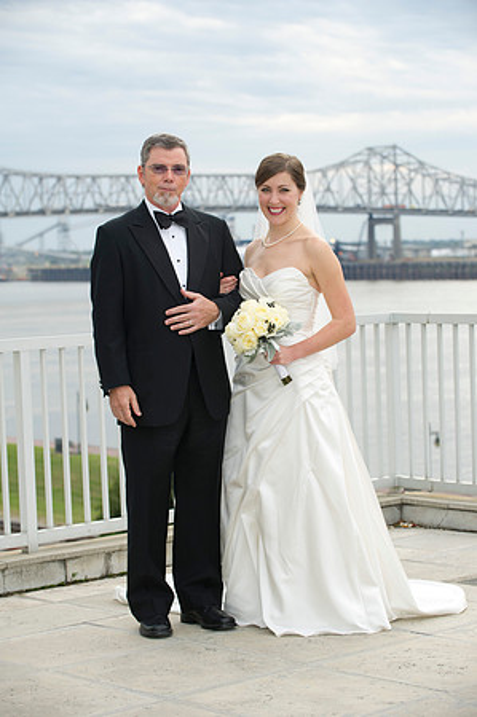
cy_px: 358
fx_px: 1892
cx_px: 238
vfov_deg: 21.5
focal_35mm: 95
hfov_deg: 14.4
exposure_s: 1/200
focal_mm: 95
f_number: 4.5
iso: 200
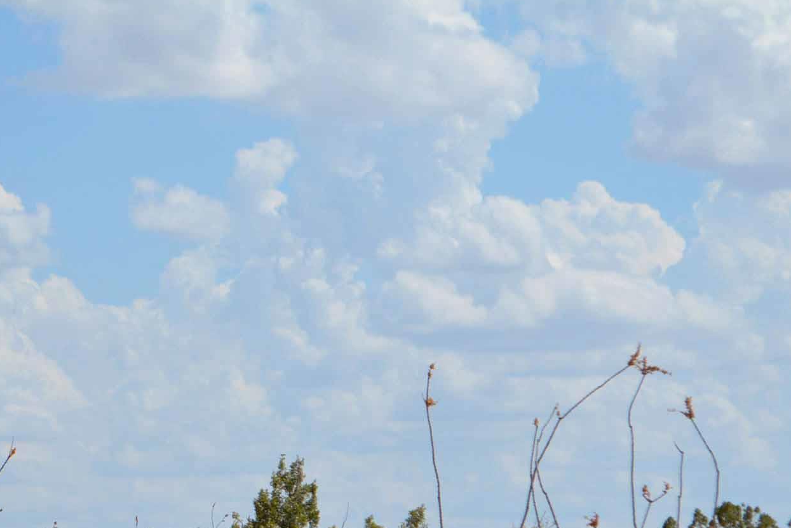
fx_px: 4358
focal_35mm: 198
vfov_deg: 6.9
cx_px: 133
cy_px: 619
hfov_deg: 10.3
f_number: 7.1
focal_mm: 55
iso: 400
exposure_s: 1/2000
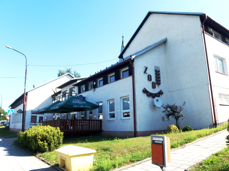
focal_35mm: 26
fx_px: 172
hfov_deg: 67.3
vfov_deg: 53.1
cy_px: 86
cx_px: 114
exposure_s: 1/800
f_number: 4
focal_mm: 4.7
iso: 100
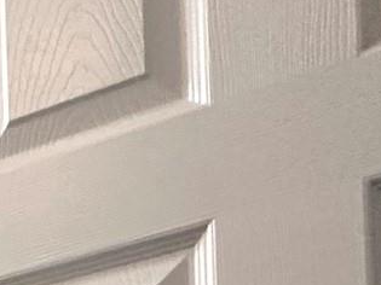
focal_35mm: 91
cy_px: 746
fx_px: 1001
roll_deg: +1.1
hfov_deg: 15.7
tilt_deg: +1.8
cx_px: -434
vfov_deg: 12.0
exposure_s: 1/120
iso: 320
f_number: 2.2
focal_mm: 2.22
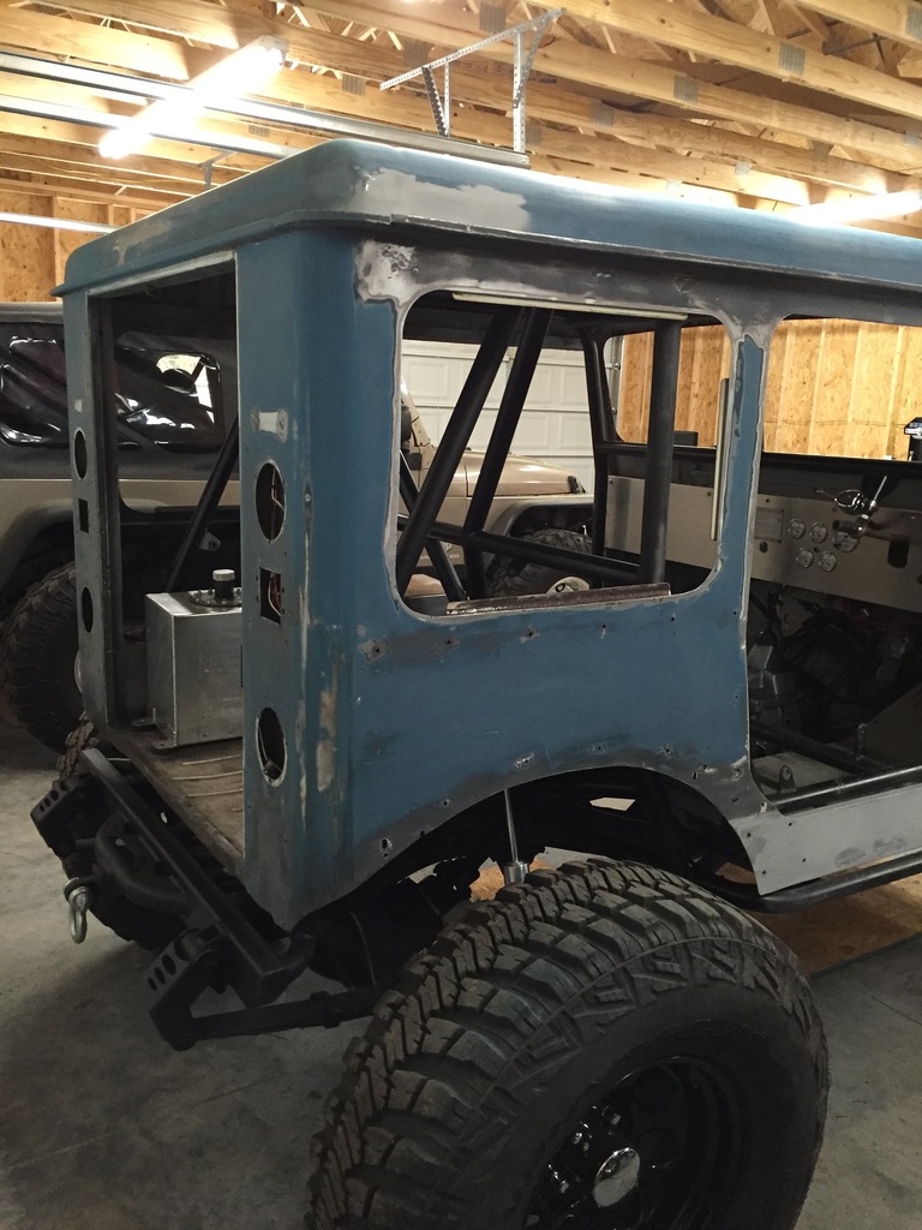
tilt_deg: -11.4
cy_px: 615
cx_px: 461
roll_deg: -1.4
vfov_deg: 61.7
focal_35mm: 29
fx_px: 1030
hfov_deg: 48.2
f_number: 2.2
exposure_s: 1/30
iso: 250
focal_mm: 4.15
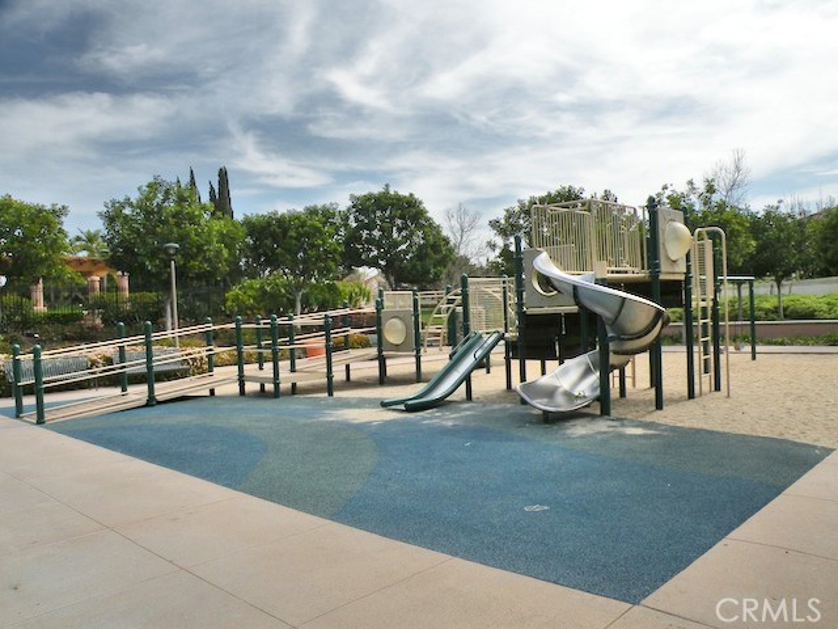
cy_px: 314
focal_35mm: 27
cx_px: 419
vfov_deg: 51.4
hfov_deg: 65.3
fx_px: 654
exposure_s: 1/257
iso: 64
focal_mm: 4.7
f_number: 6.3
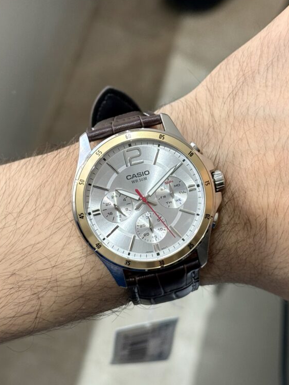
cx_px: 146
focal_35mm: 51
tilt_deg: -54.2
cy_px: 197
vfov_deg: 37.5
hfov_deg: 28.6
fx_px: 568
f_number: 1.78
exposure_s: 1/50
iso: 80
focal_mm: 6.76
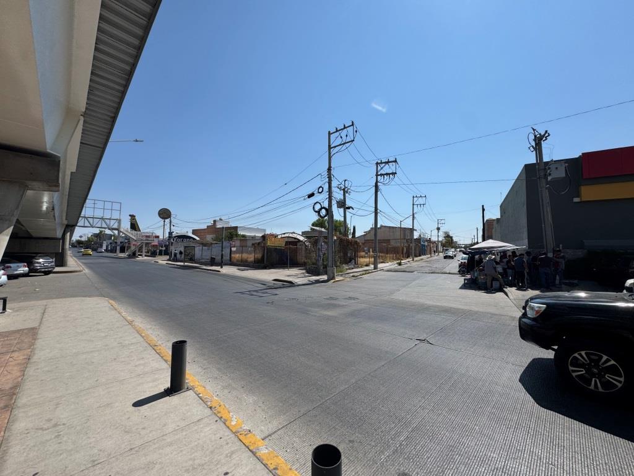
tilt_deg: +4.1
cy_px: 238
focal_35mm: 14
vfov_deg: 85.7
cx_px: 317
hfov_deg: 102.1
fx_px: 256
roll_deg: +0.0
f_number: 2.2
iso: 50
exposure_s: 1/4132
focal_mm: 2.22
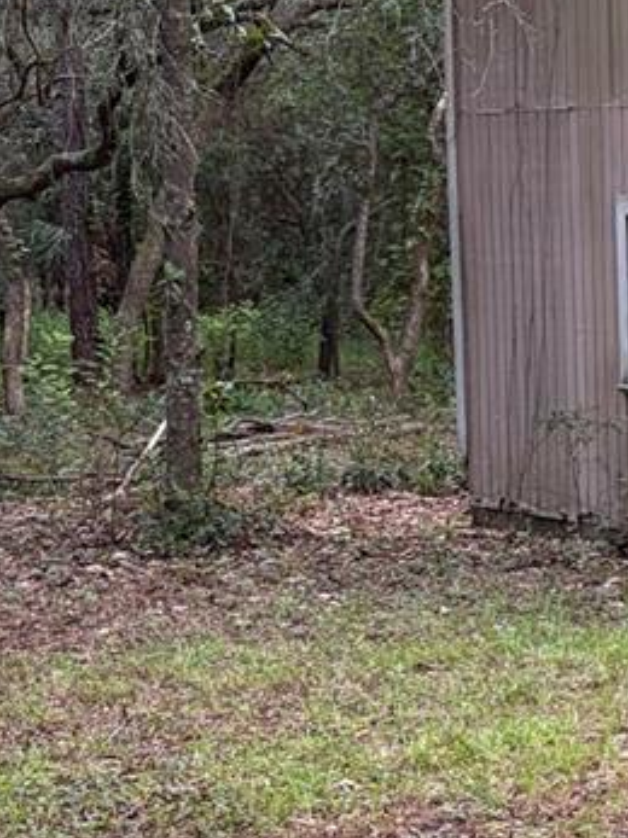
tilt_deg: -5.3
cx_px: 1080
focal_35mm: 90
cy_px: 493
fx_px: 2178
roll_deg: -0.5
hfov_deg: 14.7
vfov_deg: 21.8
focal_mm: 5.96
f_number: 1.6
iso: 50
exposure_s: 1/212
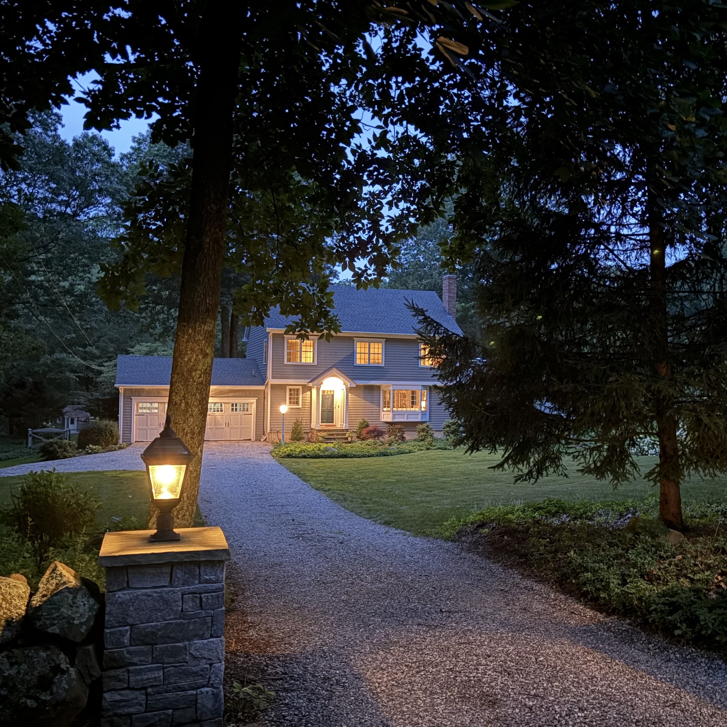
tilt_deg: +2.8
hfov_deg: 52.4
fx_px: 737
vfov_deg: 52.5
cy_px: 365
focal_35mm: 31
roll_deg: -0.2
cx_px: 415
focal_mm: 5.96
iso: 1250
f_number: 1.6
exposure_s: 1/9
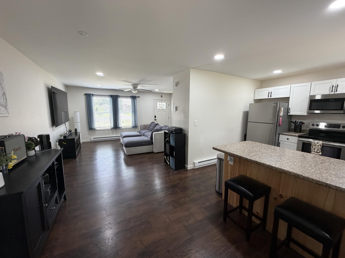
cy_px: 129
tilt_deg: -7.7
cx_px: 172
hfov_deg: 102.1
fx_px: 140
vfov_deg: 85.7
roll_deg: +0.2
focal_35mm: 14
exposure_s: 1/101
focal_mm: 2.22
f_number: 2.2
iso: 320
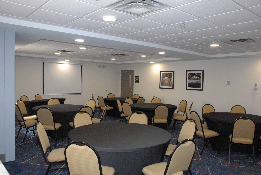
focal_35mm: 30
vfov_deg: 43.7
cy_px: 88
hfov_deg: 61.9
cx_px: 130
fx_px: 218
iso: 1600
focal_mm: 20
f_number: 8
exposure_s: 1/60
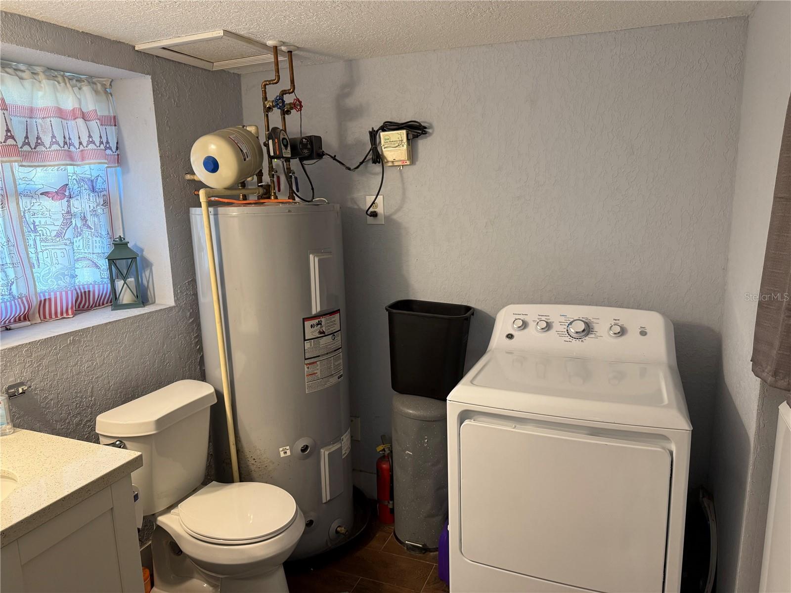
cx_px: 396
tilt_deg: -10.5
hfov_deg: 71.6
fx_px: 548
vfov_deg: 56.8
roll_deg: +1.3
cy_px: 296
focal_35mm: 24
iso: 160
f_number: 1.78
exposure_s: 1/60
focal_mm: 6.76
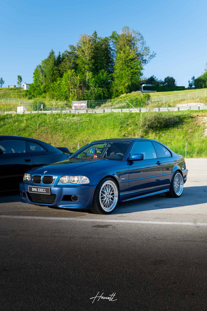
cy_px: 156
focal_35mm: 38
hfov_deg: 35.1
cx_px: 104
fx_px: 328
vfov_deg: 50.7
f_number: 4
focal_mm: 38
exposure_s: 1/200
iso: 64
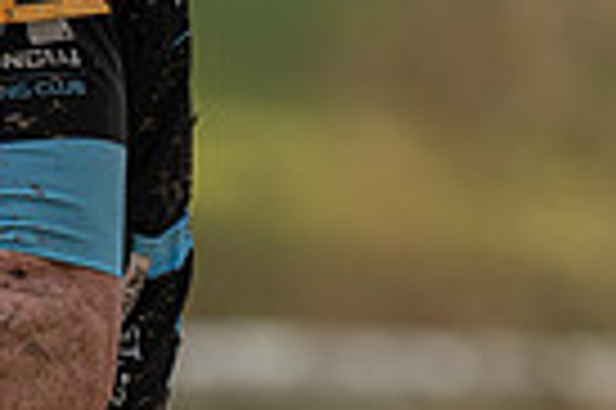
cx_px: -373
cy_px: -74
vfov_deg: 2.1
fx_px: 11229
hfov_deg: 3.1
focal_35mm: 657
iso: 250
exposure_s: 1/1000
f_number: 4
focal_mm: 155
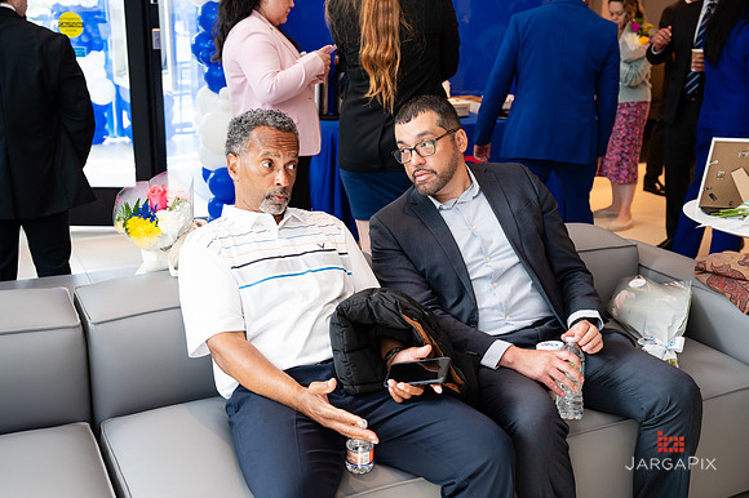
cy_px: 249
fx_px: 806
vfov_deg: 34.4
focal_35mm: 39
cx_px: 374
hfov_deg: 49.8
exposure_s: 1/200
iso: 800
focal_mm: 38
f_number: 4
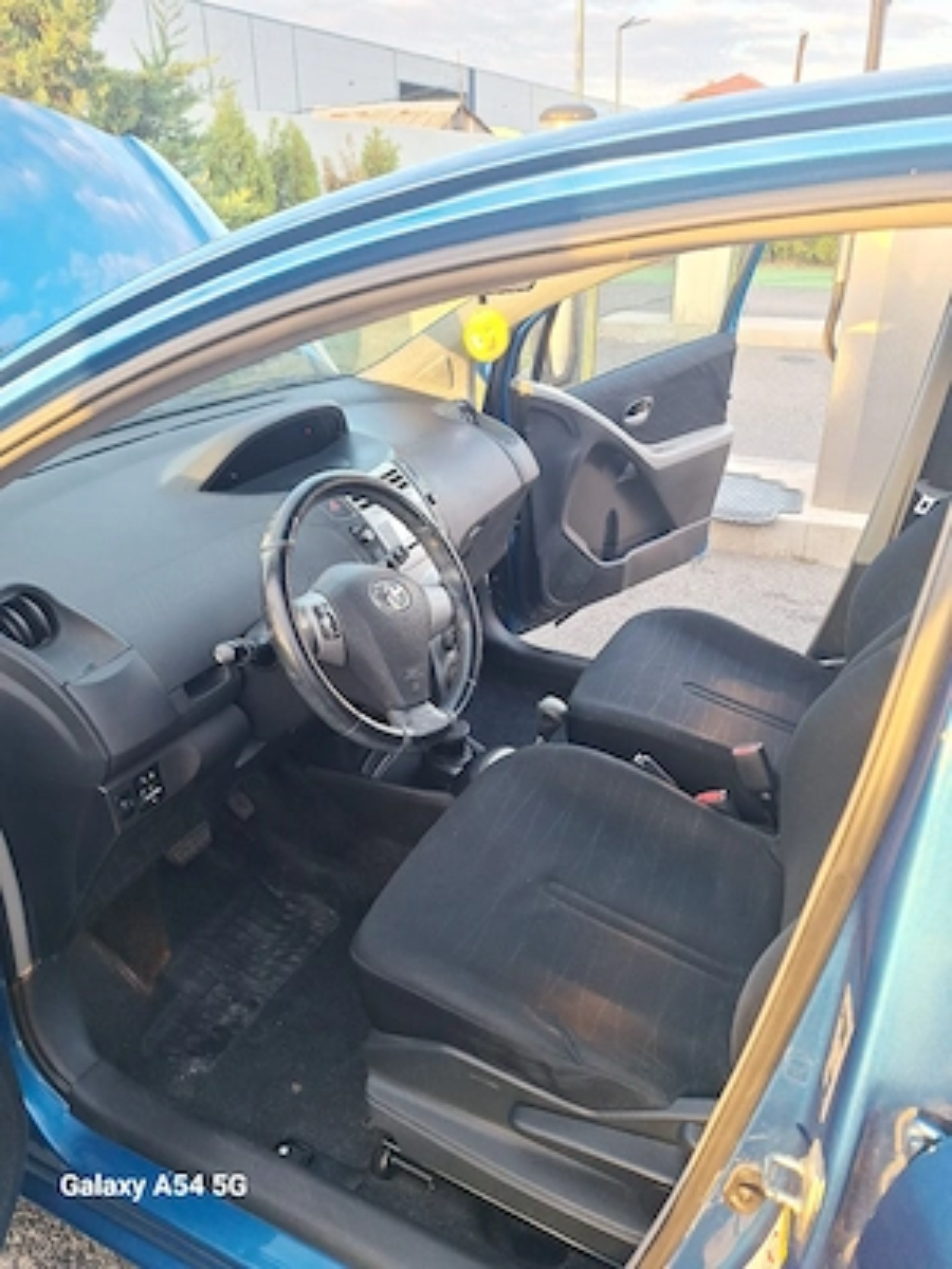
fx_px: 843
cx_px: 476
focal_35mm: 23
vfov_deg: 73.9
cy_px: 634
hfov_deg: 58.9
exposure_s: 1/100
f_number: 1.8
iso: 50
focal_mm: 5.54
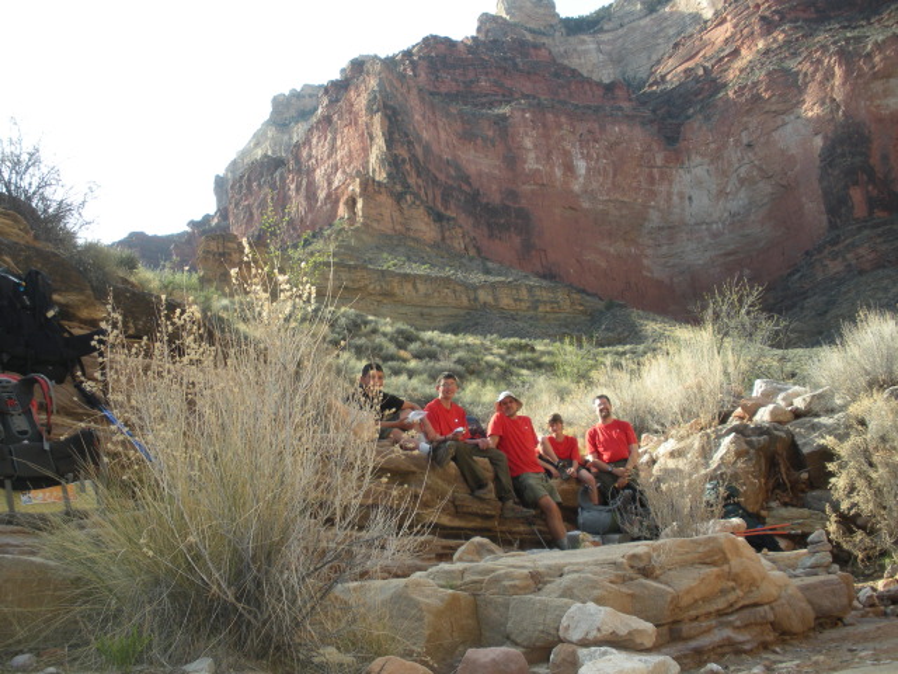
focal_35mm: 36
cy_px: 337
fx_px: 934
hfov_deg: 51.4
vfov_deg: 39.7
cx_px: 449
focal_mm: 6.3
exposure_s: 1/270
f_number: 3.5
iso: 88
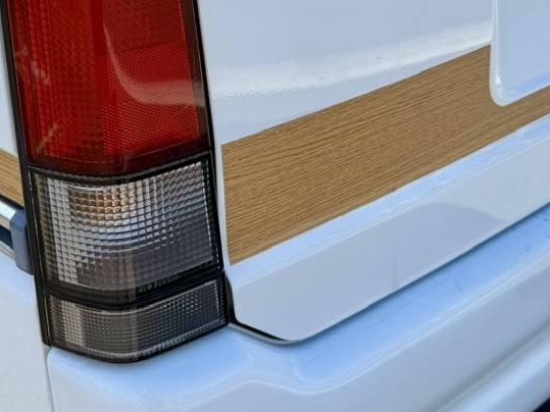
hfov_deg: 33.6
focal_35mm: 57
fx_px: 905
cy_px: 98
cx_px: 201
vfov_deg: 25.3
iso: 80
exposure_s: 1/1949
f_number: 1.78
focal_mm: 6.76
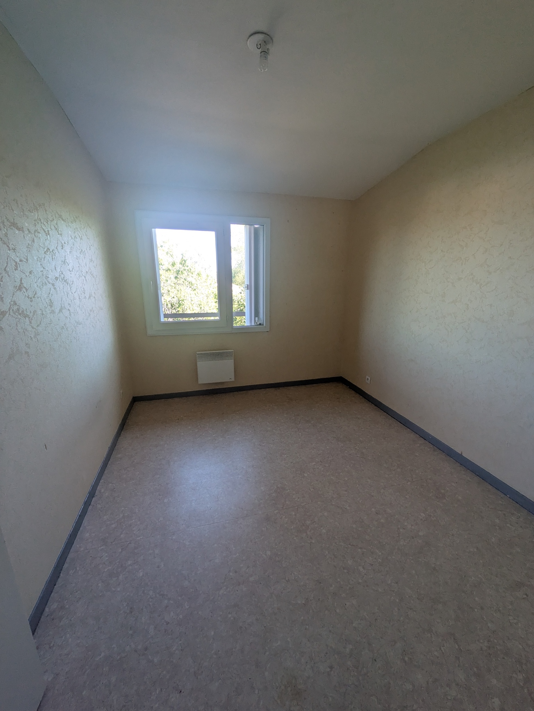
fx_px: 288
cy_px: 356
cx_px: 267
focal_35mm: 14
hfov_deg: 85.7
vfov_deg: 102.0
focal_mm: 1.83
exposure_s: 1/100
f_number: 2.2
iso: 76
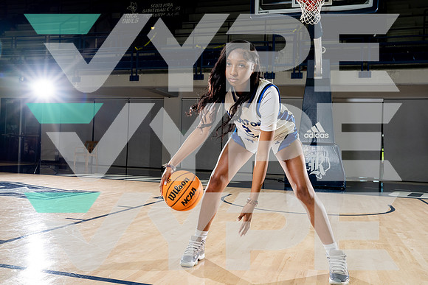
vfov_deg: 38.9
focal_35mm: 34
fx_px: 404
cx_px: 214
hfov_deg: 55.8
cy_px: 142
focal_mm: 34
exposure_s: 1/250
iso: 640
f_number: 8
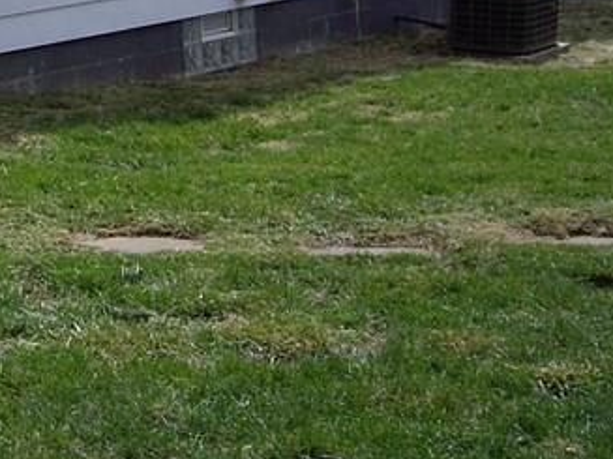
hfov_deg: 15.6
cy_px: -227
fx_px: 2107
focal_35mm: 119
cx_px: -214
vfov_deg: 11.9
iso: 64
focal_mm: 6.2
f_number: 4.3
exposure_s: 1/500
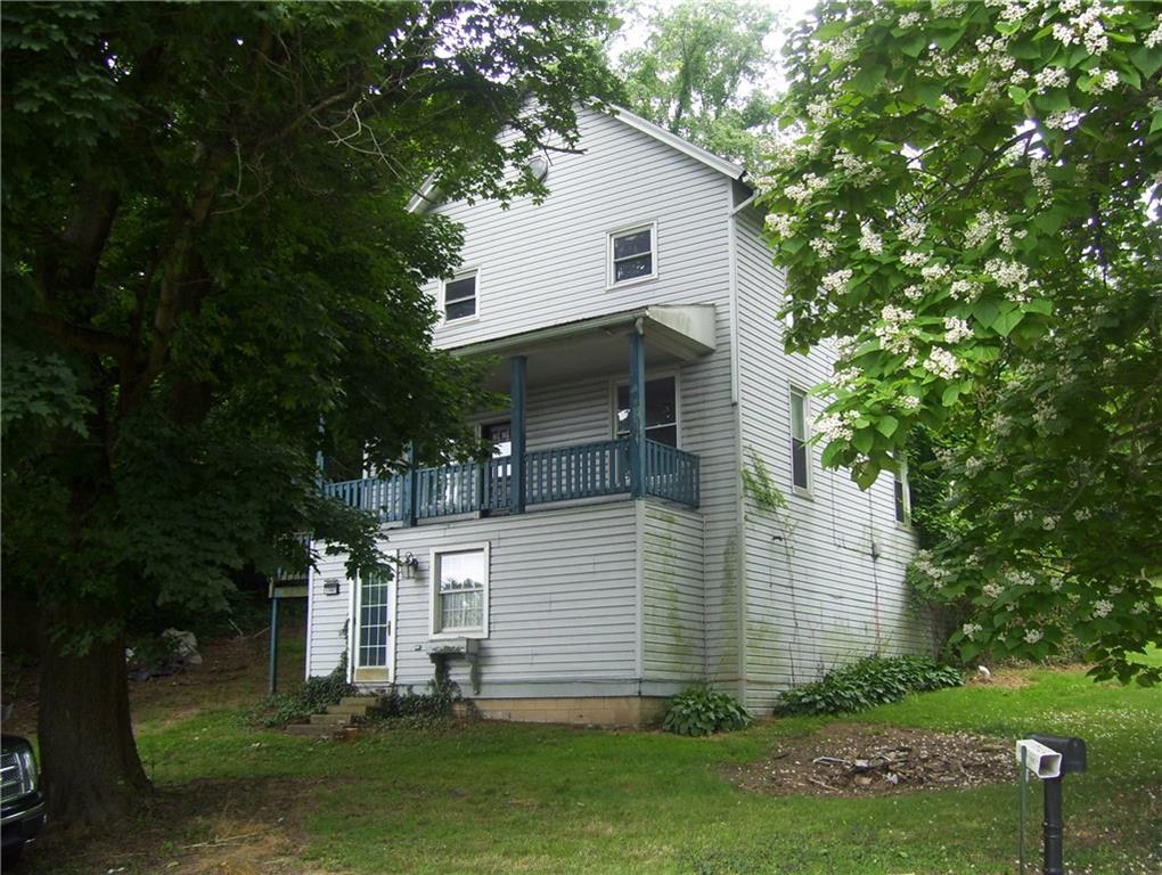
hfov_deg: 51.3
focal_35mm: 36
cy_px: 438
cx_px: 581
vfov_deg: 39.7
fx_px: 1210
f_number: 2.7
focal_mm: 6
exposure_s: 1/160
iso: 80
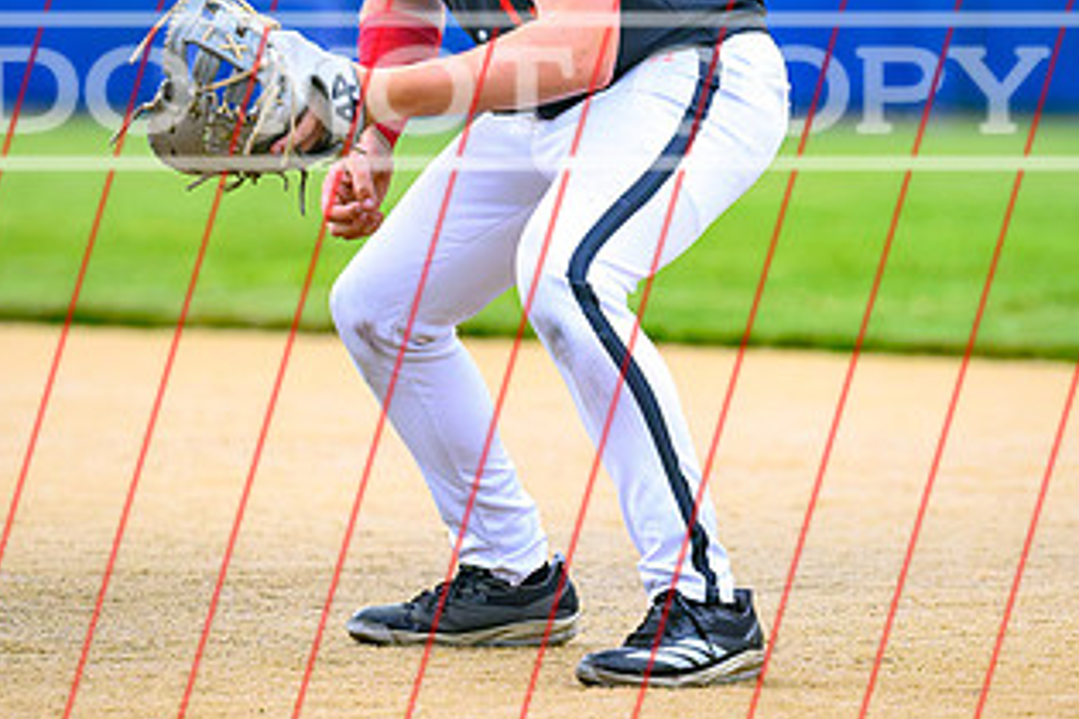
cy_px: 109
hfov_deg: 5.1
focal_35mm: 402
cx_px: 500
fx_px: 12048
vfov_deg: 3.4
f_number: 2.8
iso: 3200
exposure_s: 1/3200
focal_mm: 175
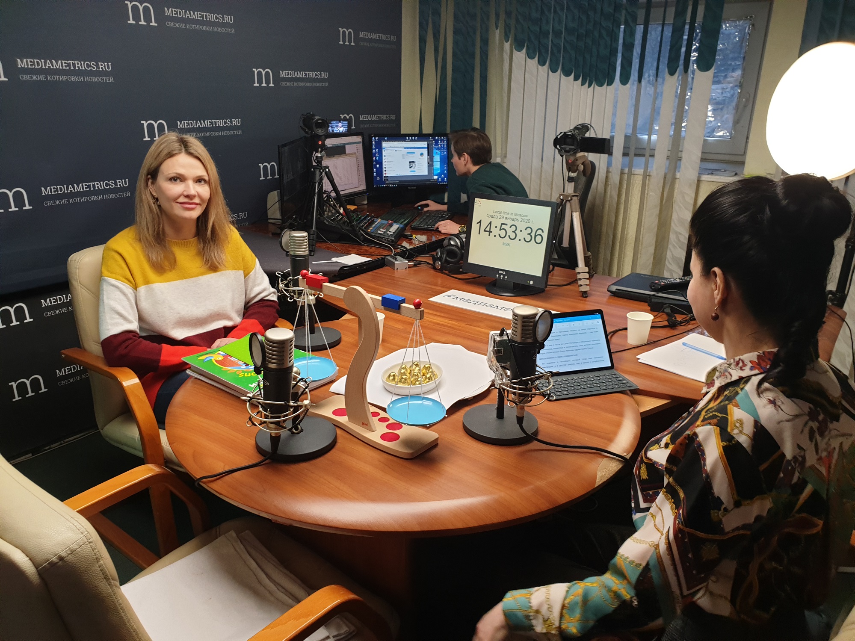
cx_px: 428
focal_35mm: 26
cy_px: 320
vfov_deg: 53.1
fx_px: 642
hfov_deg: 67.3
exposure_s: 1/50
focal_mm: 4.3
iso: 200
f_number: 2.4
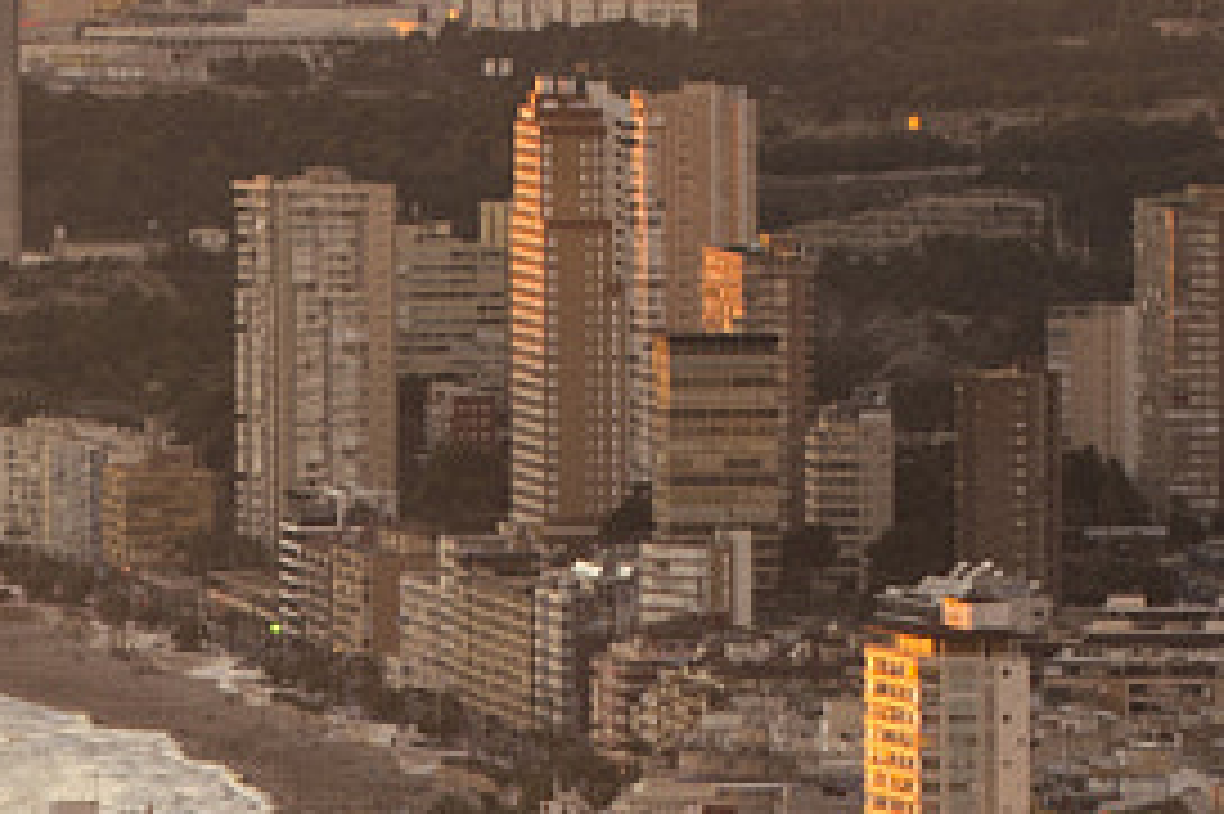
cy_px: 1637
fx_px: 20965
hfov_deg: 3.3
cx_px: -63
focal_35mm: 617
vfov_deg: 2.2
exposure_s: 1/80
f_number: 7.1
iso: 200
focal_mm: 70
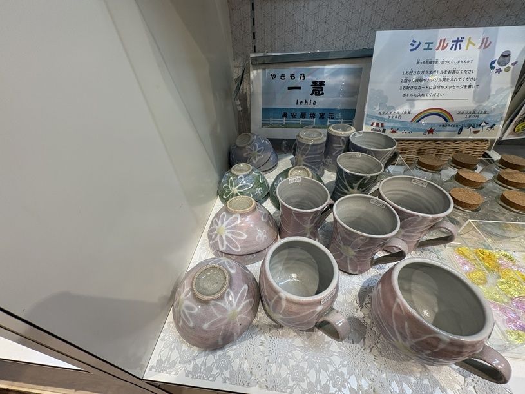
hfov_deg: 102.1
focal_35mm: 14
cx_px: 262
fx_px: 212
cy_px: 197
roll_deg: +1.1
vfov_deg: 85.7
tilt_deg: -40.1
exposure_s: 1/100
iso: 160
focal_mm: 2.22
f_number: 2.2
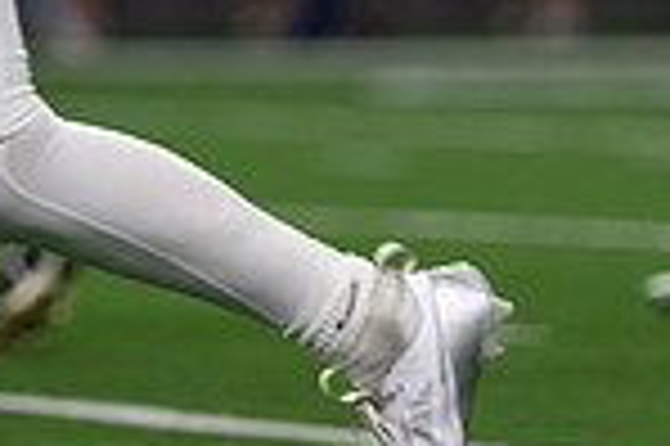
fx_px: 13236
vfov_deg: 1.9
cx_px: 13
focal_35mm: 712
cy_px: -383
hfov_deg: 2.9
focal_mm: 171
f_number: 2.8
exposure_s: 1/1000
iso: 2000
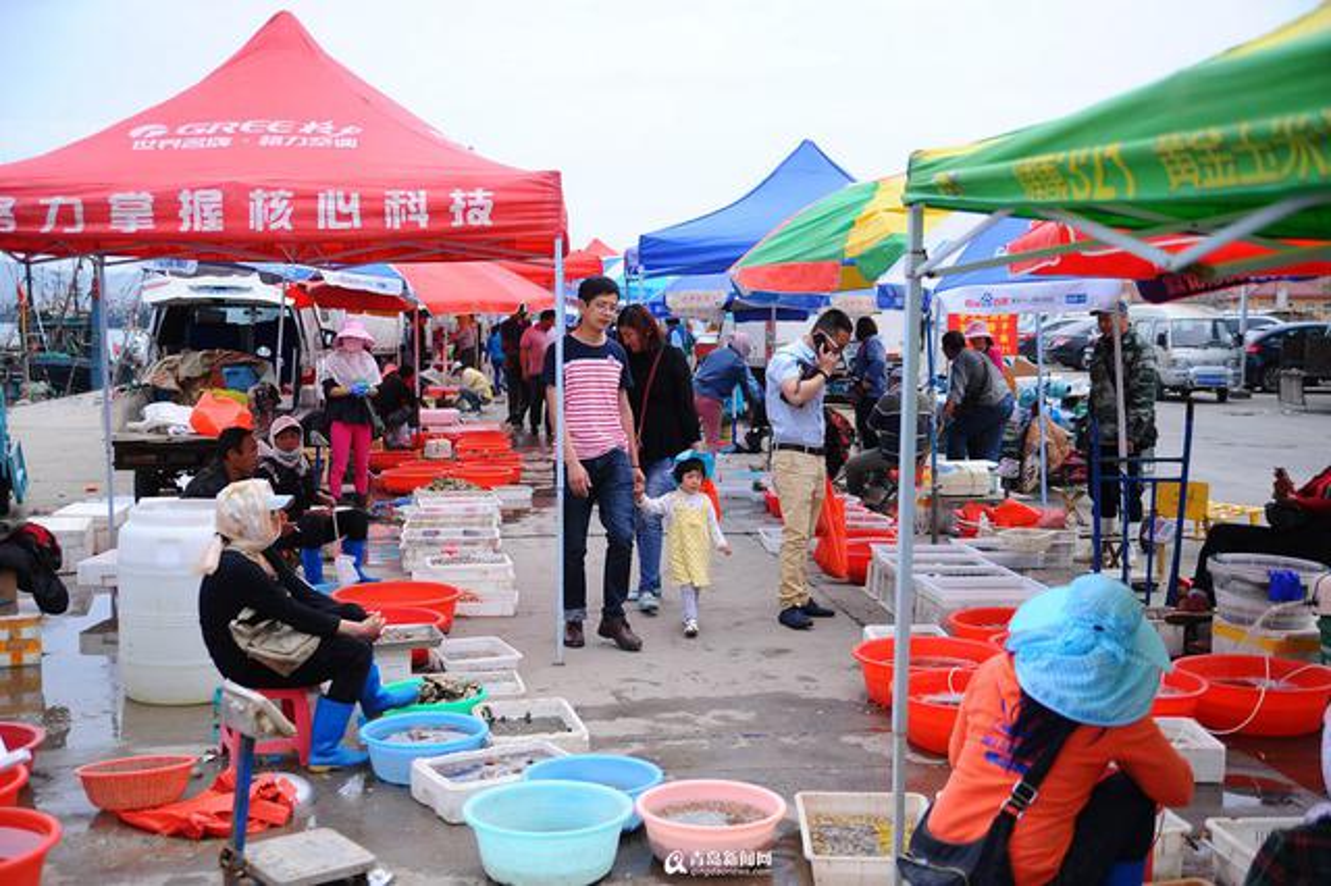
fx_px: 1663
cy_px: 443
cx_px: 666
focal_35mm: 45
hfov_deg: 43.6
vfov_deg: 29.8
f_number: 2.8
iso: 400
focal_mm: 45
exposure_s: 1/4000
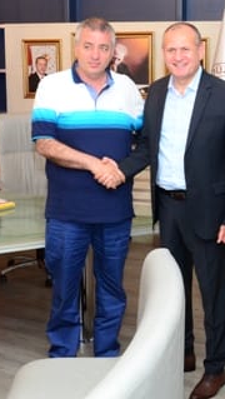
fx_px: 699
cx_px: 165
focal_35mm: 66
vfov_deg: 31.8
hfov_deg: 18.2
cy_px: 204
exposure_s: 1/60
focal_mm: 21
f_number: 7.1
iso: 1000
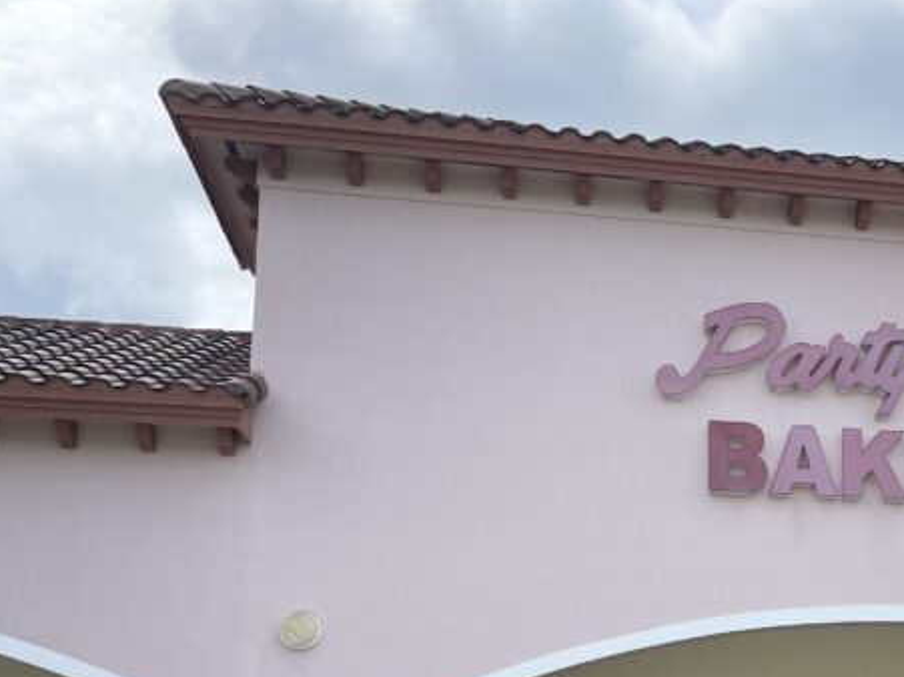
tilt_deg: +9.8
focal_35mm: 59
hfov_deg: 30.2
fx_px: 1540
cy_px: 665
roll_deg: +0.9
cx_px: 922
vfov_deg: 23.8
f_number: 1.6
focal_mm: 5.1
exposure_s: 1/3086
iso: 32
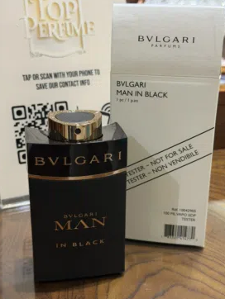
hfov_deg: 27.6
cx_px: 107
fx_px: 459
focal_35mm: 53
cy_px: 159
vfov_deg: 36.1
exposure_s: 1/50
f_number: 1.78
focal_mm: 6.76
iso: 160
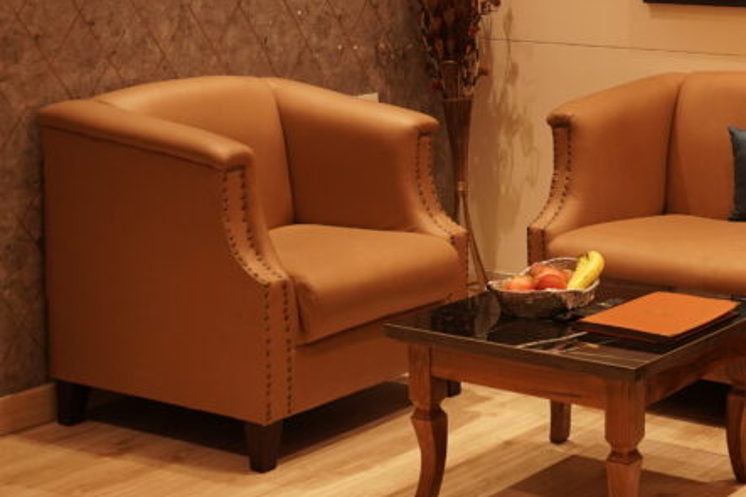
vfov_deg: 17.9
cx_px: 733
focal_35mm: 75
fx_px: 1554
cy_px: 43
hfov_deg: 25.7
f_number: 4
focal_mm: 35
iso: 1600
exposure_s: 1/160
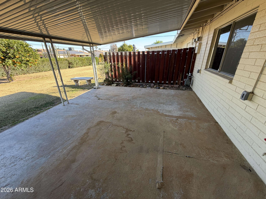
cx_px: 133
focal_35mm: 14
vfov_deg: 85.7
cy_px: 100
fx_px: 108
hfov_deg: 102.1
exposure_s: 1/136
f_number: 2.2
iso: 40
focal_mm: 2.22
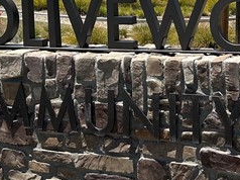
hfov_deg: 17.6
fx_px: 776
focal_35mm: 112
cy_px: 24
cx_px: 149
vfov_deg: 13.1
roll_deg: +1.7
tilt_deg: -6.9
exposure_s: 1/4831
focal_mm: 5.7
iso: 50
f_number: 1.5
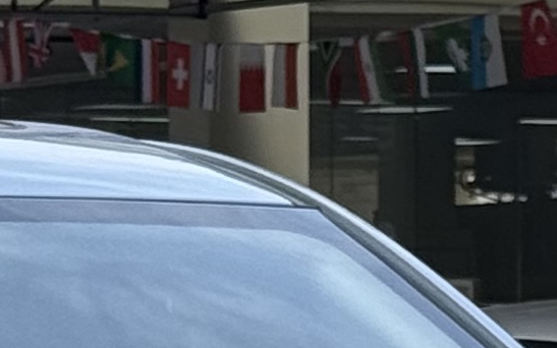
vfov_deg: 3.4
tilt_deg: -6.6
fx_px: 5693
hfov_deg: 5.6
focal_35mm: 375
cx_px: -20
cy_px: 1027
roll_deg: +0.3
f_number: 1.78
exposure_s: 1/1456
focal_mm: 6.76
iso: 64
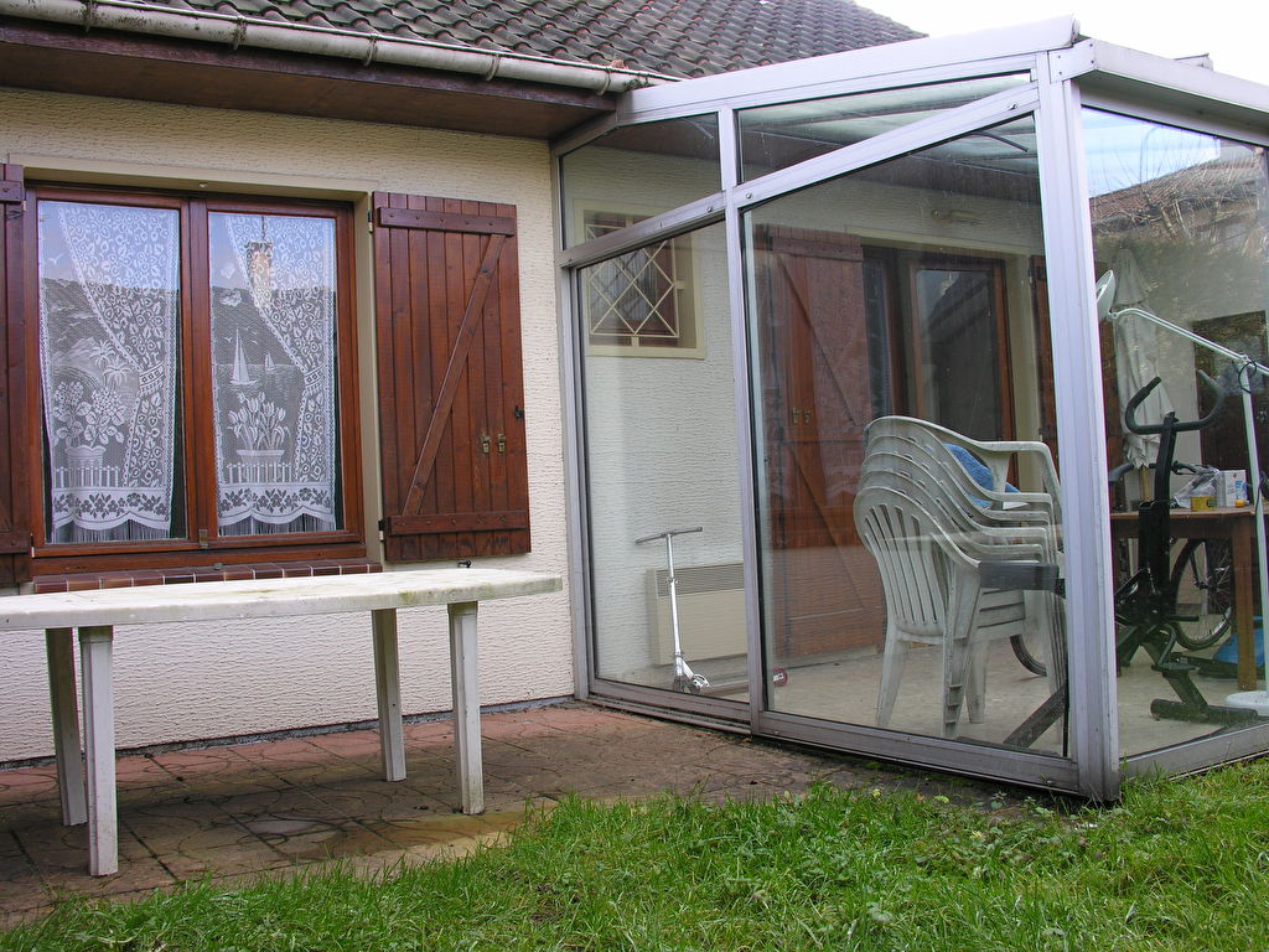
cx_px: 634
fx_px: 1283
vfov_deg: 40.7
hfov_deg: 52.6
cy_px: 476
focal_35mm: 35
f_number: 4
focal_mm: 8.9
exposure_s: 1/58.1
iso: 50
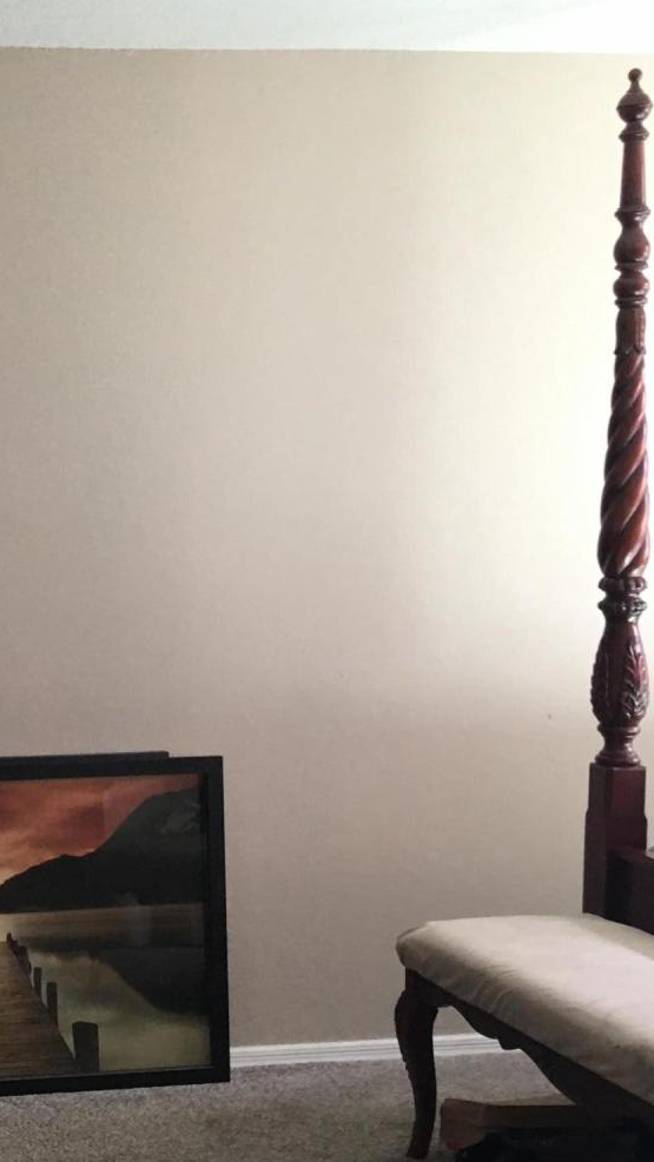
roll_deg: +1.0
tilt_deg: -4.5
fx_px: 1974
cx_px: -189
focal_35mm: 64
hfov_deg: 17.7
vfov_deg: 32.8
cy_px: 675
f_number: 2.2
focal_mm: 4.15
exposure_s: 1/15
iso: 40
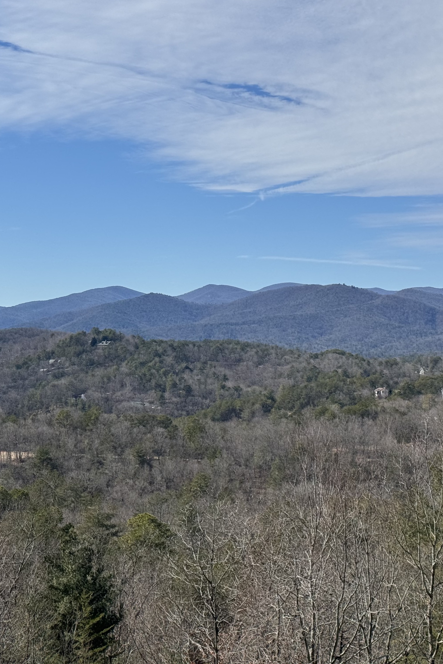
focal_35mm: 67
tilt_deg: -0.2
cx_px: 235
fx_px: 1237
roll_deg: -0.3
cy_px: 330
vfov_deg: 30.1
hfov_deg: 20.3
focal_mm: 6.76
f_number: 1.78
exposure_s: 1/7937
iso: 80
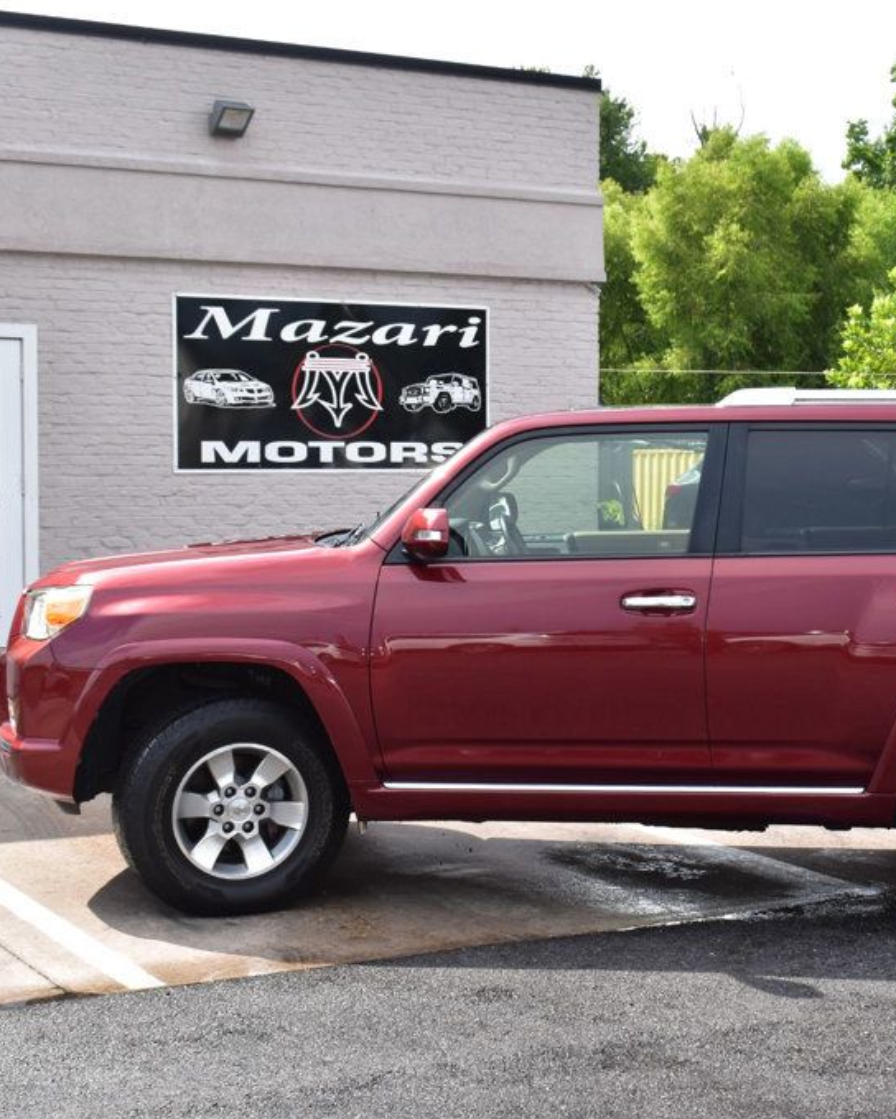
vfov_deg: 28.8
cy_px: 560
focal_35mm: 66
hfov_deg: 23.1
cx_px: 656
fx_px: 2178
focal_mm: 31
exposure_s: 1/400
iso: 400
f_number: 11
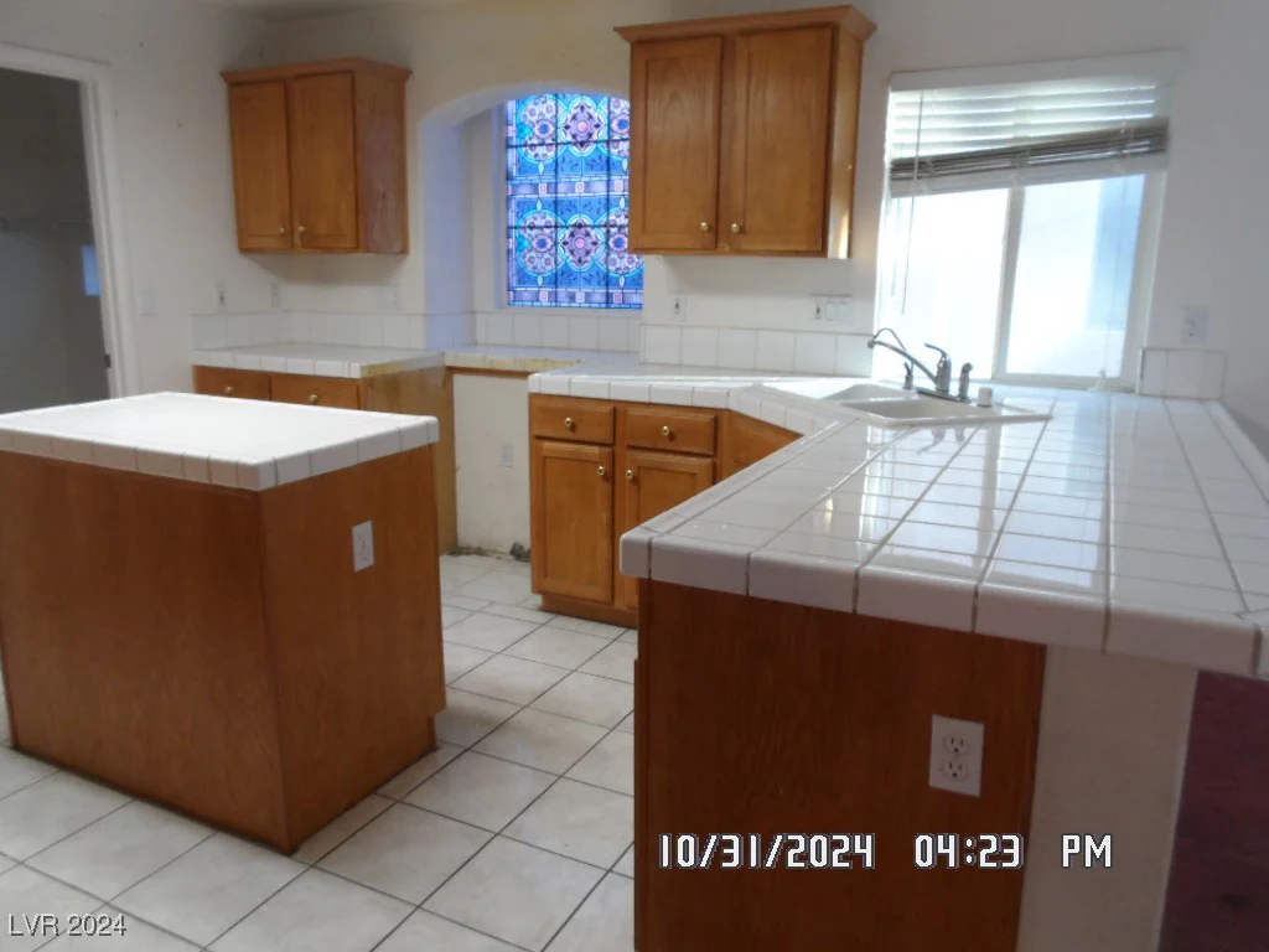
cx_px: 634
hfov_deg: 69.4
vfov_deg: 54.9
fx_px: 916
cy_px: 476
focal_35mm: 25
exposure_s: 1/30
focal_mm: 4.5
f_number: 2.5
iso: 200
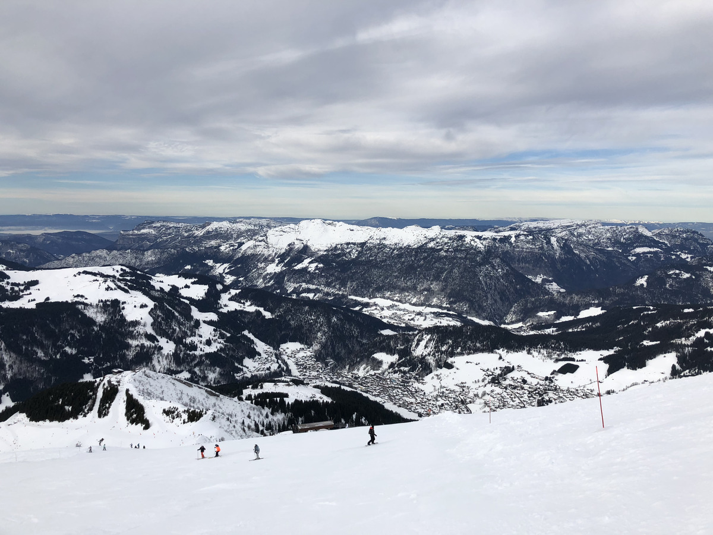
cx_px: 356
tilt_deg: -4.0
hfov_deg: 63.4
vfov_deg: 49.7
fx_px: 577
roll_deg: -0.6
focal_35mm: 28
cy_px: 268
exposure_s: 1/2525
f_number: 1.8
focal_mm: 4
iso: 20
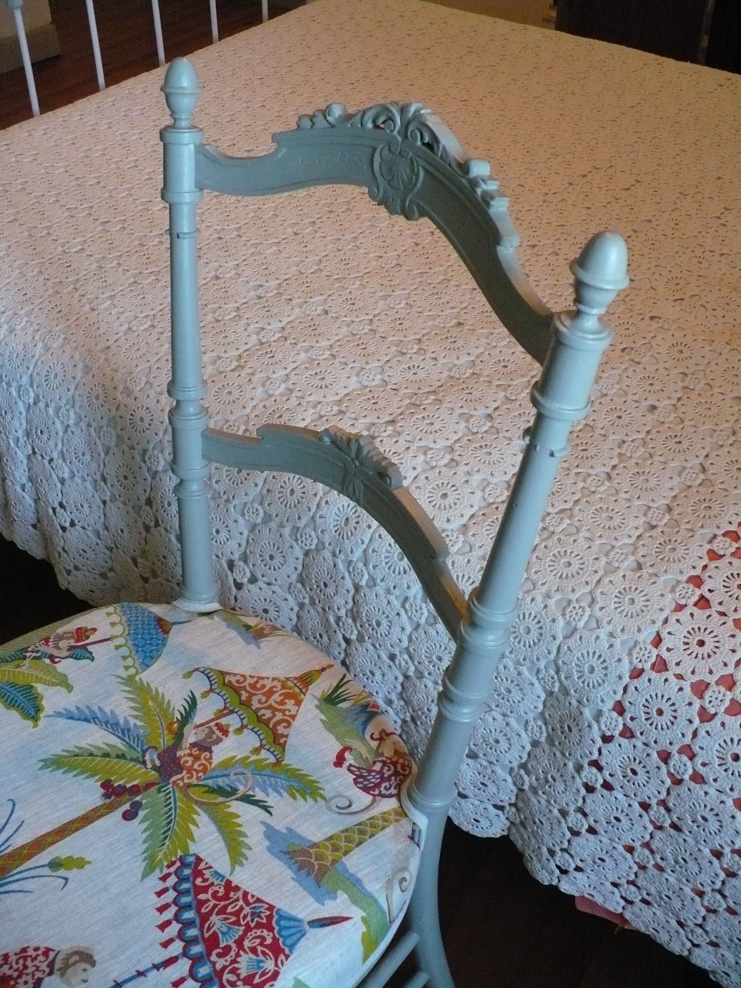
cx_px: 370
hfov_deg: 38.7
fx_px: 1056
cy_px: 494
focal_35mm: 37
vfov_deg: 50.1
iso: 400
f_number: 2.8
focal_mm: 6.1
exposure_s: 1/60
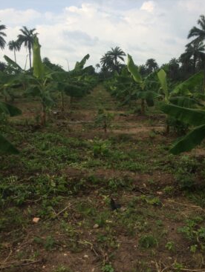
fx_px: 236
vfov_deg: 59.9
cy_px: 136
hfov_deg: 46.9
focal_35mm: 30
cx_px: 104
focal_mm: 4.15
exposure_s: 1/1368
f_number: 2.2
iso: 32
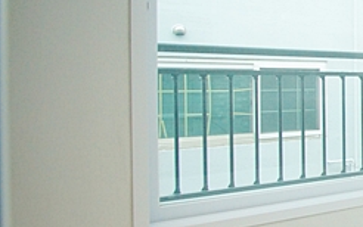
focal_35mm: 55
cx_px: 587
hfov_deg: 24.8
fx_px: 541
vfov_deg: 23.7
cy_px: 83
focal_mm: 11
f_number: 3.5
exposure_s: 1/320
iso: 800
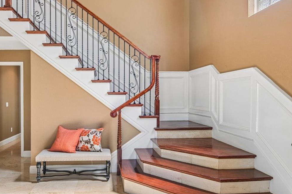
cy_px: 99
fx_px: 211
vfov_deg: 49.5
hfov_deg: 68.4
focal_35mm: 26
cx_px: 111
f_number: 8
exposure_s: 1/80
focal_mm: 16
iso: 400
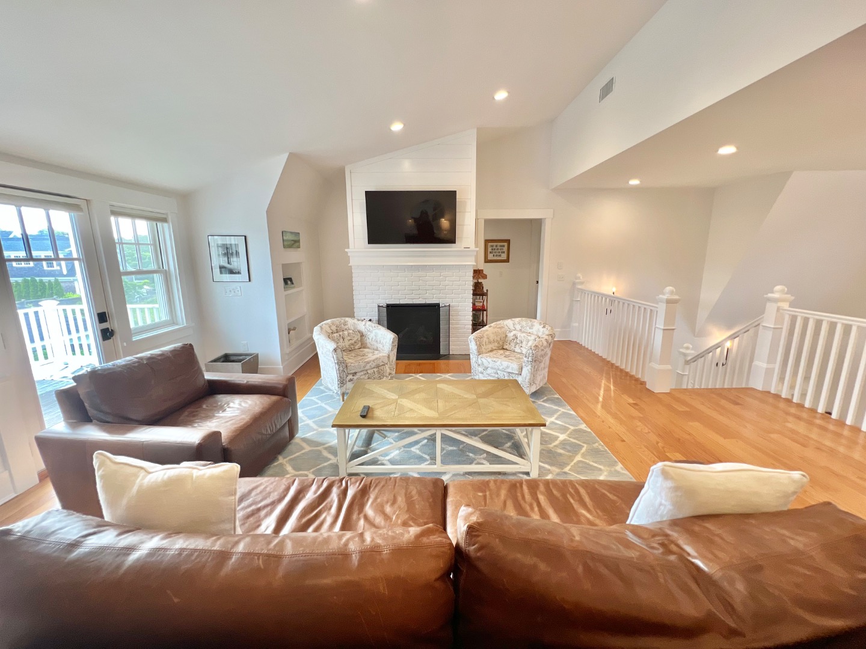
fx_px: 325
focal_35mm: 13
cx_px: 433
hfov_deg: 106.2
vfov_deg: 89.9
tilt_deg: -11.9
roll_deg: +0.1
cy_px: 324
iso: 125
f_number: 1.8
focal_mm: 1.57
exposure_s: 1/120
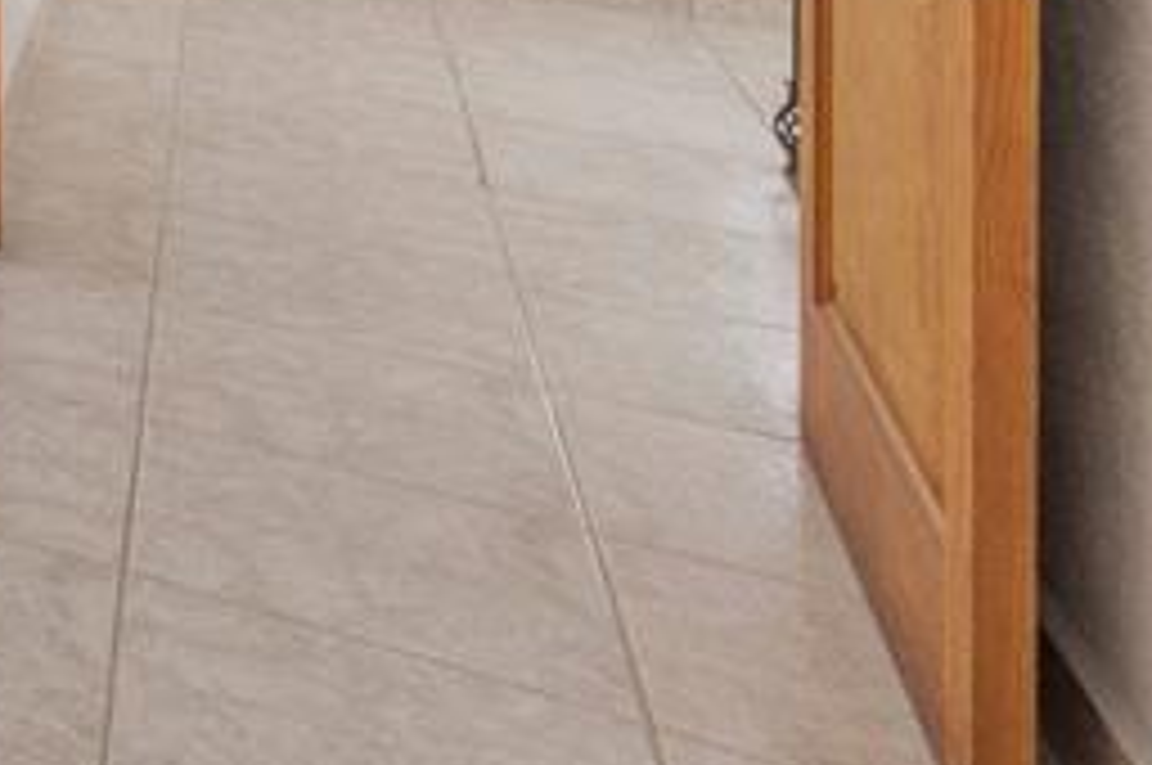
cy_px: -407
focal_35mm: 56
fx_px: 1790
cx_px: -1148
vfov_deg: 20.4
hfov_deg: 19.4
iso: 400
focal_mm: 14
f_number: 20
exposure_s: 1/8
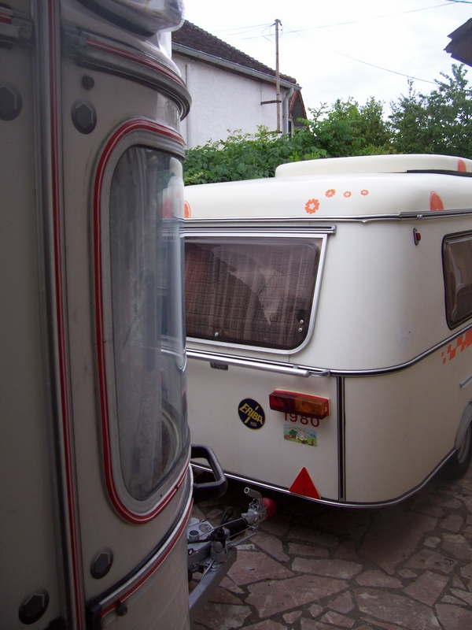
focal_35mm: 34
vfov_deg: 54.0
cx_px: 236
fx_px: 618
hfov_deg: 41.8
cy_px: 315
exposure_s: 1/439
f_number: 2.7
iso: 80
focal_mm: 5.6
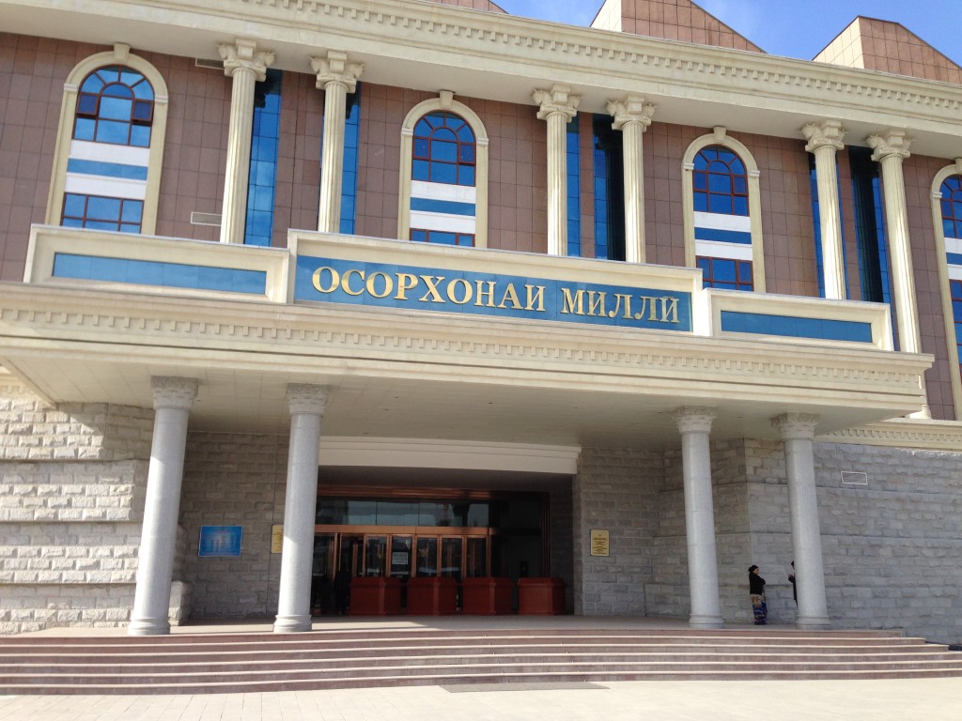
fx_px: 917
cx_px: 481
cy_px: 360
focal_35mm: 33
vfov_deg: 42.9
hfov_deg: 55.4
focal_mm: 4.12
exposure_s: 1/775
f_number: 2.4
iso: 50
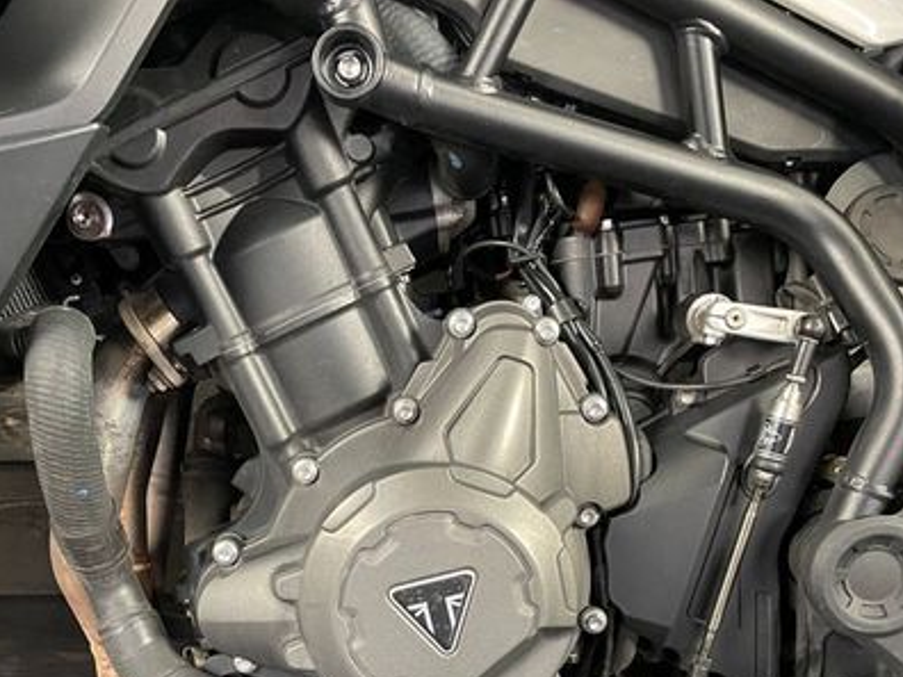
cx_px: 376
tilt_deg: -11.0
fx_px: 1096
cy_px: 508
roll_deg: +0.7
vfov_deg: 33.7
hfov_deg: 44.6
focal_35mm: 42
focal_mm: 4.2
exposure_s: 1/33
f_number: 1.6
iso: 400
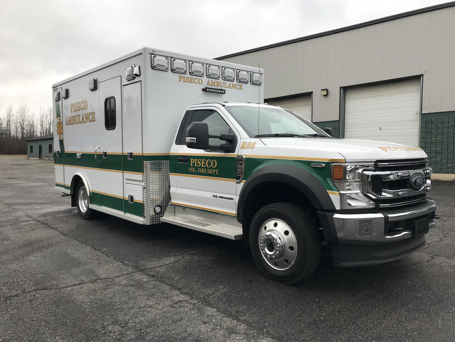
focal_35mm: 28
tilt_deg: -2.1
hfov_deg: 63.4
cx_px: 228
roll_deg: -0.5
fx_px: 368
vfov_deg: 49.7
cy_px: 171
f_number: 1.8
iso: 20
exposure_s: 1/386
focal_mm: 3.99
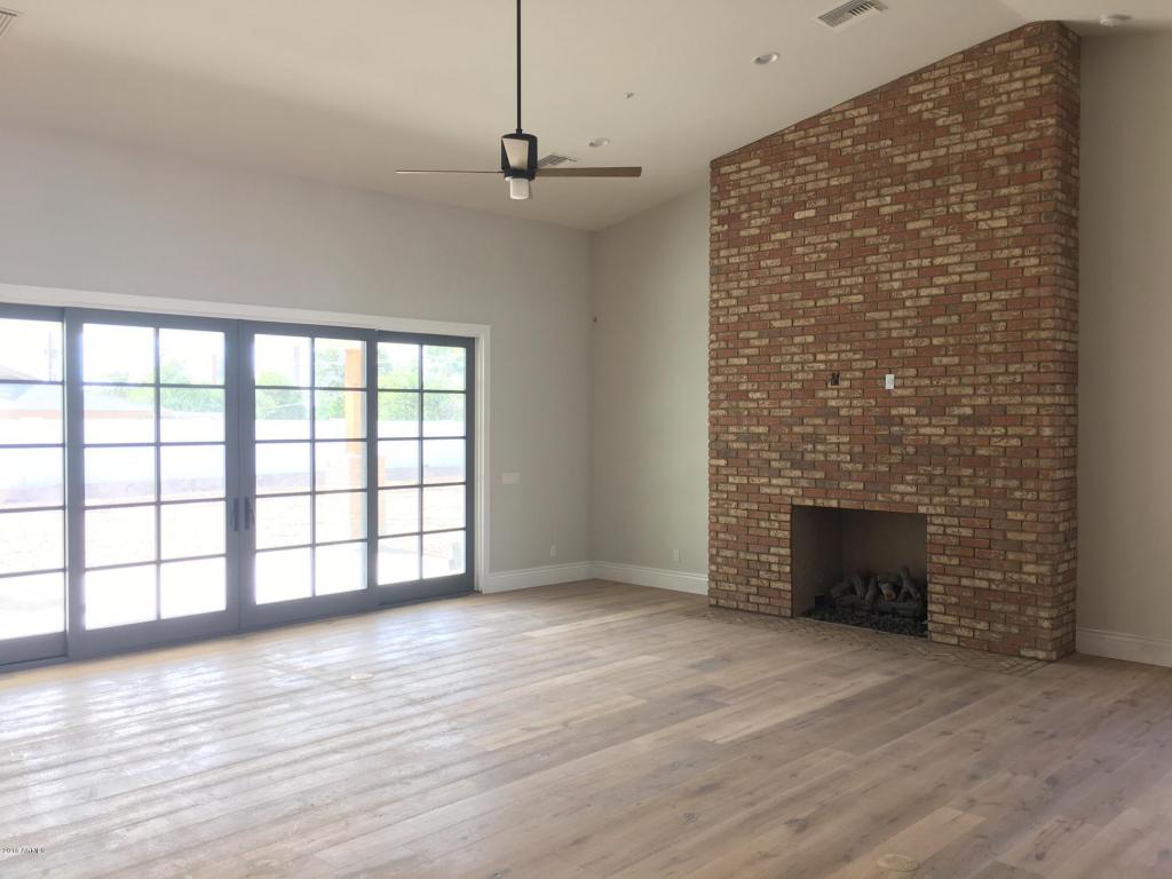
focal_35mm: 29
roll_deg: -0.2
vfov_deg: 48.2
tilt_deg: -1.0
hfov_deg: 61.7
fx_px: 982
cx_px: 586
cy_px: 440
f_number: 2.2
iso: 25
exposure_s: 1/30
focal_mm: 4.15
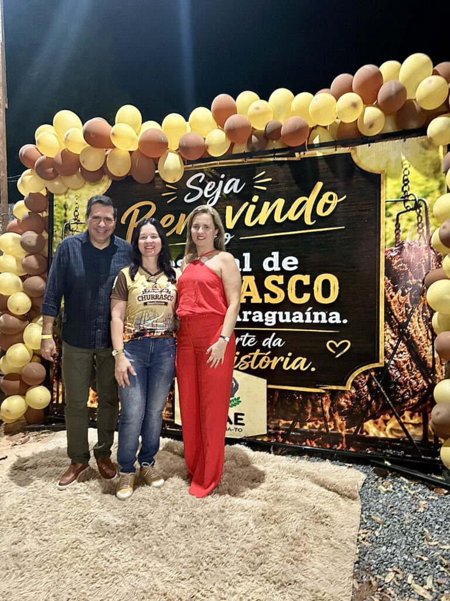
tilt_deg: -4.4
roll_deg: -2.2
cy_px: 300
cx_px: 225
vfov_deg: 67.3
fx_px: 451
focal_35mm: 26
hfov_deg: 53.1
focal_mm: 5.7
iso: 500
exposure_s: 1/30
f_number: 1.5
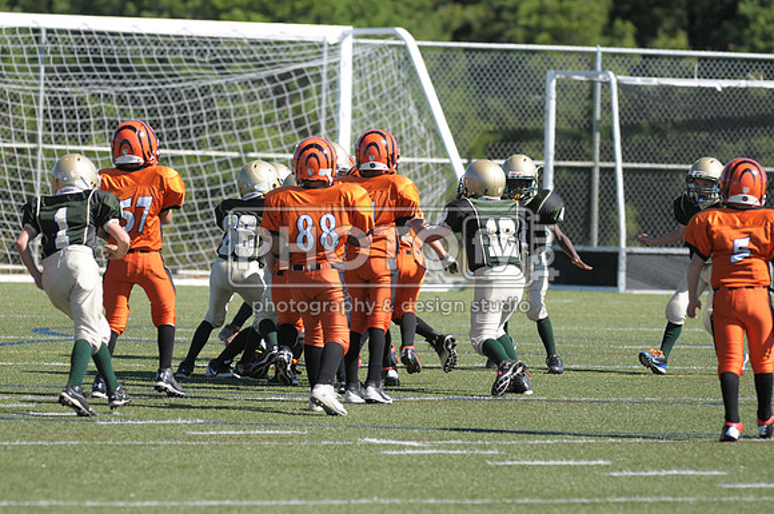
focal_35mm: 330
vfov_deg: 4.2
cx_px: 387
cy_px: 257
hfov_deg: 6.3
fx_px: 7085
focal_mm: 220
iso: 640
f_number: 4
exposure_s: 1/3200
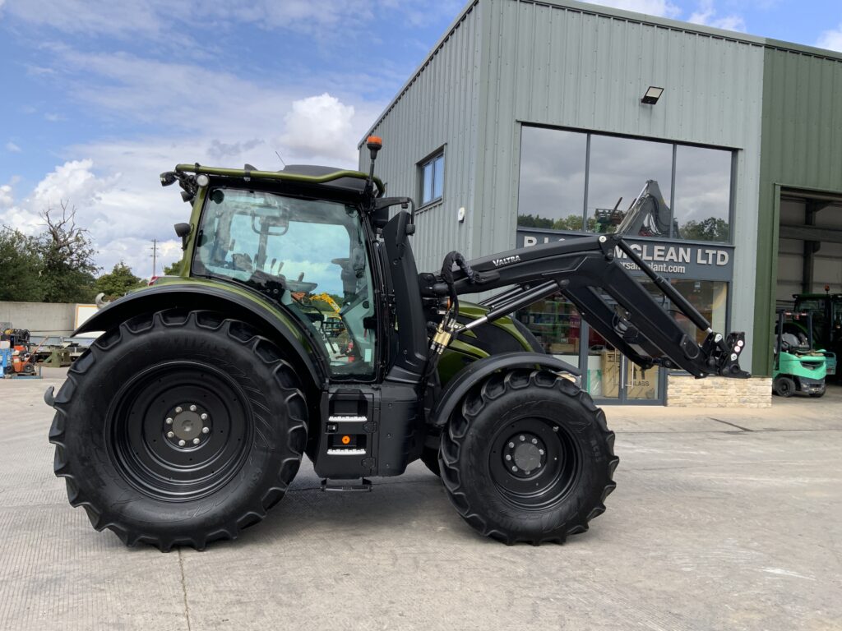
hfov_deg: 61.7
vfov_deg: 48.2
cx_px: 421
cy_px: 316
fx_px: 705
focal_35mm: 29
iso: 16
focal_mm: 3
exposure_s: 1/1121
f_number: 1.8
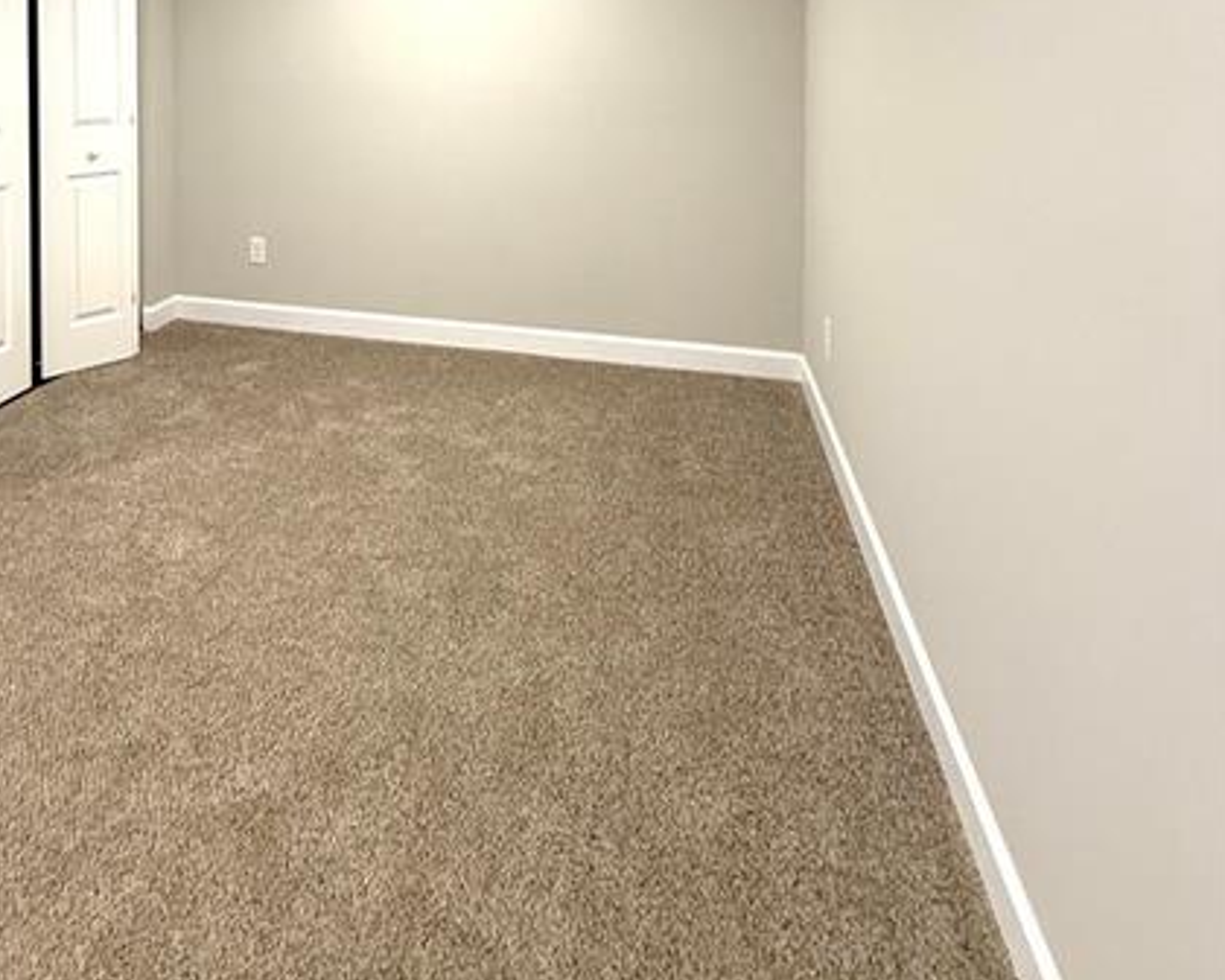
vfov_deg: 49.2
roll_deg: +1.8
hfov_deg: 66.1
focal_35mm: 25
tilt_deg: -0.9
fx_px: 906
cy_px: 58
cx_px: 397
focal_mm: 2.22
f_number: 2.2
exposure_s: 1/60
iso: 200
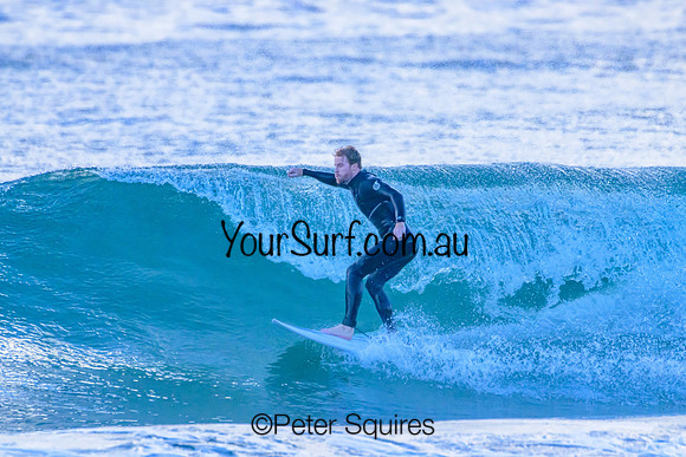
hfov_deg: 2.1
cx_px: 343
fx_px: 19059
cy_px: 228
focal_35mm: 1000
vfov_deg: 1.4
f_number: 11
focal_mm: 1000
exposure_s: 1/2000
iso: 5600
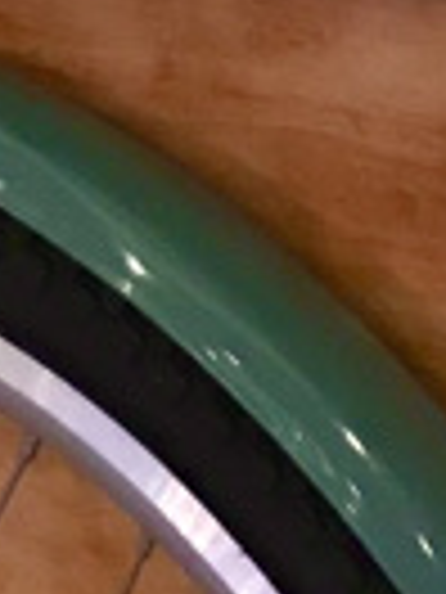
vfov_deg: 8.5
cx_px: 288
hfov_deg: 6.8
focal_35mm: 217
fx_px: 3728
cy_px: -698
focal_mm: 3.99
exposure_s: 1/13
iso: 100
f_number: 1.8
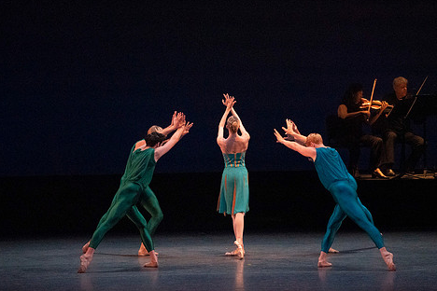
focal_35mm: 280
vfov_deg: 4.9
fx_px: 3399
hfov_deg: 7.4
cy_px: 122
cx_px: 222
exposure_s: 1/400
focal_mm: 226
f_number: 8
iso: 25600
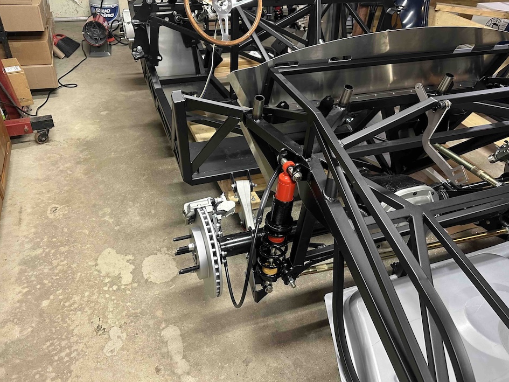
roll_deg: -2.8
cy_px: 184
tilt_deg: -37.4
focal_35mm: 26
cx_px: 243
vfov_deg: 53.1
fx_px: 382
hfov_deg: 67.3
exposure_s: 1/60
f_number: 1.78
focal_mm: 6.86
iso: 400
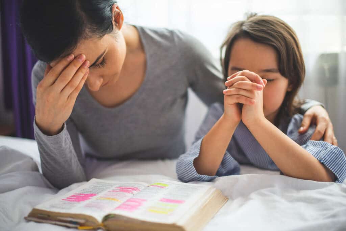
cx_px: 173
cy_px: 116
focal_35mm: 50
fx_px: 481
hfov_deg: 39.6
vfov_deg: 27.0
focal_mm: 50
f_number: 1.8
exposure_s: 1/250
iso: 125
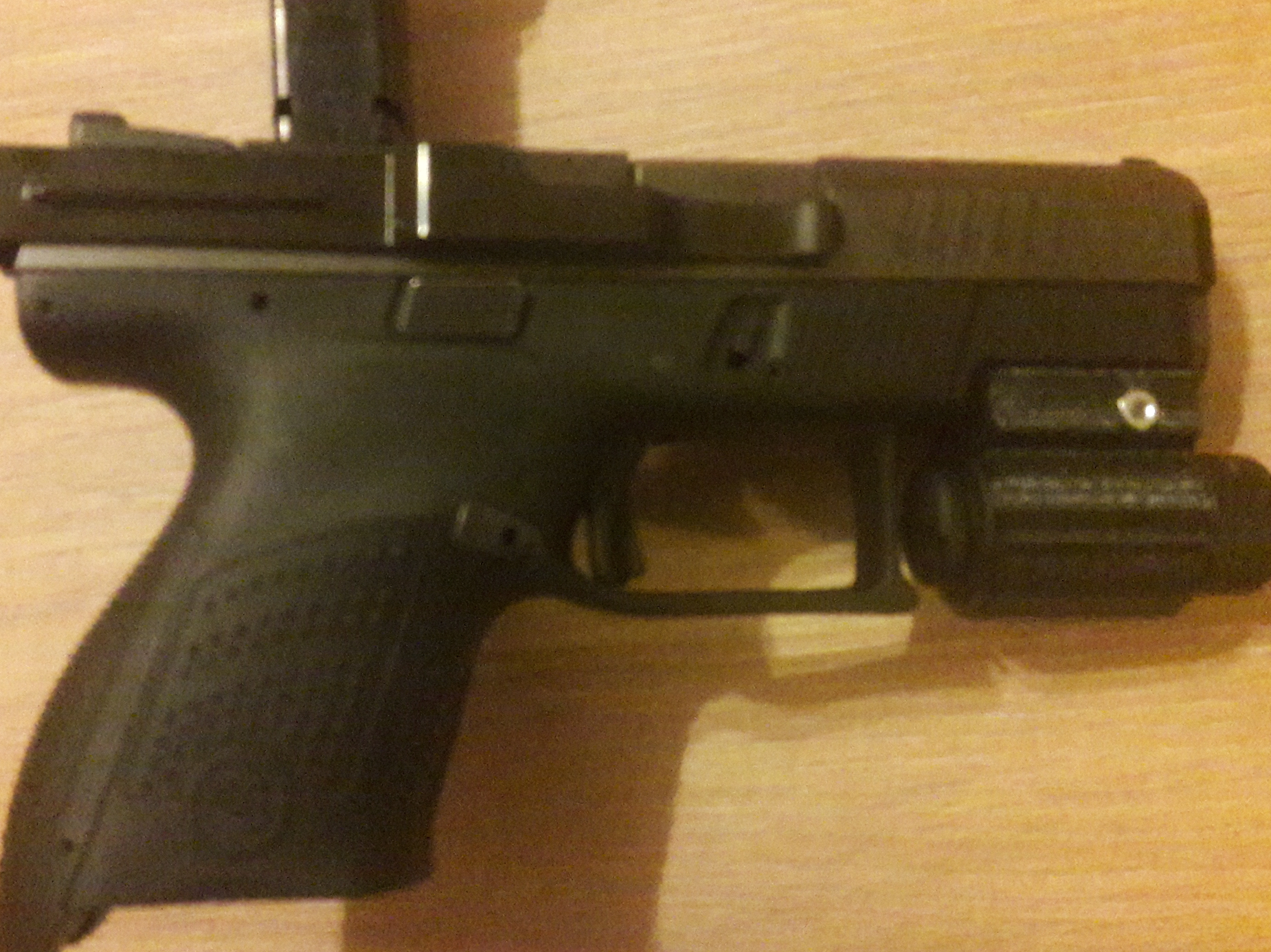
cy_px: 489
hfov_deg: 58.3
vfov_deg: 45.4
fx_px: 1138
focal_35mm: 31
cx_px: 616
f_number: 1.9
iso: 800
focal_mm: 3.7
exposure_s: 1/25
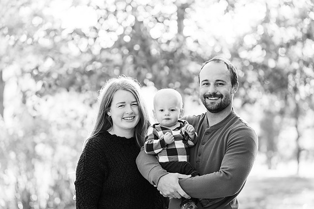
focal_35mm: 114
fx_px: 995
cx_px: 157
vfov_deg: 12.0
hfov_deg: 17.9
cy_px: 104
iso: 640
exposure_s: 1/640
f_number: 2.8
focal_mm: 114
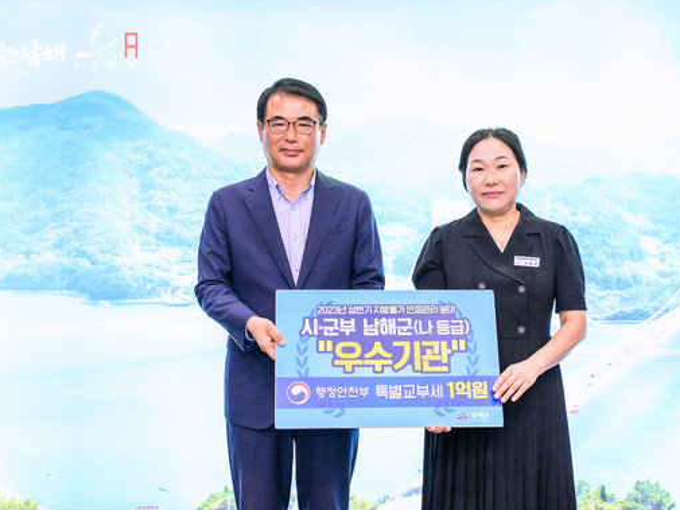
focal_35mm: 42
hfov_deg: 44.7
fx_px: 825
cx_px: 388
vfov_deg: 34.4
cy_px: 256
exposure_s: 1/250
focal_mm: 38
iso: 2000
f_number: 4
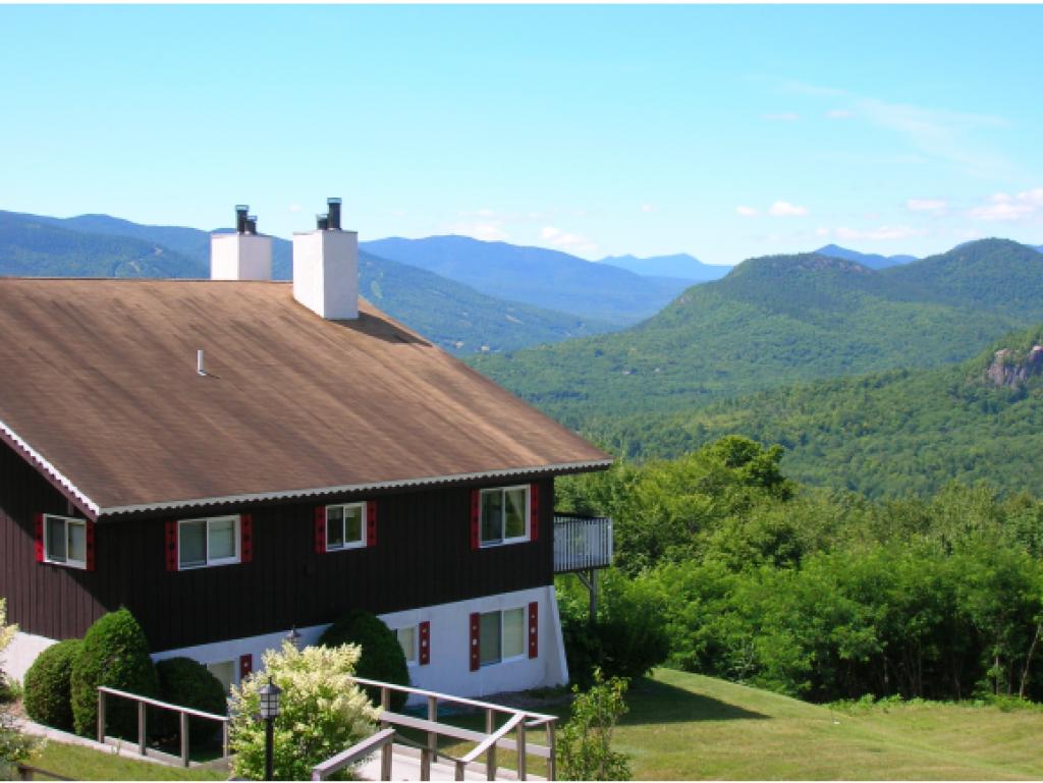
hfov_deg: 35.5
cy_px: 392
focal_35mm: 54
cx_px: 522
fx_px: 1628
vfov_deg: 27.1
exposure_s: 1/154
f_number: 5.7
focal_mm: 9
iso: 50
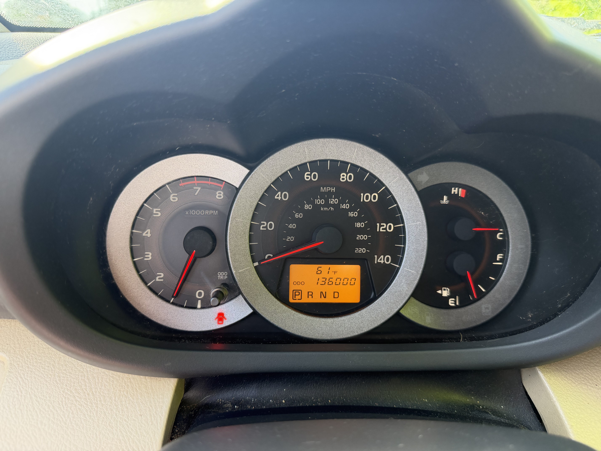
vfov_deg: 56.8
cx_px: 300
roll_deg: -0.1
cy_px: 226
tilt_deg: -20.8
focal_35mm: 24
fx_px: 417
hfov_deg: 71.6
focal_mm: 6.76
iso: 200
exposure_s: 1/149
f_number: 1.78
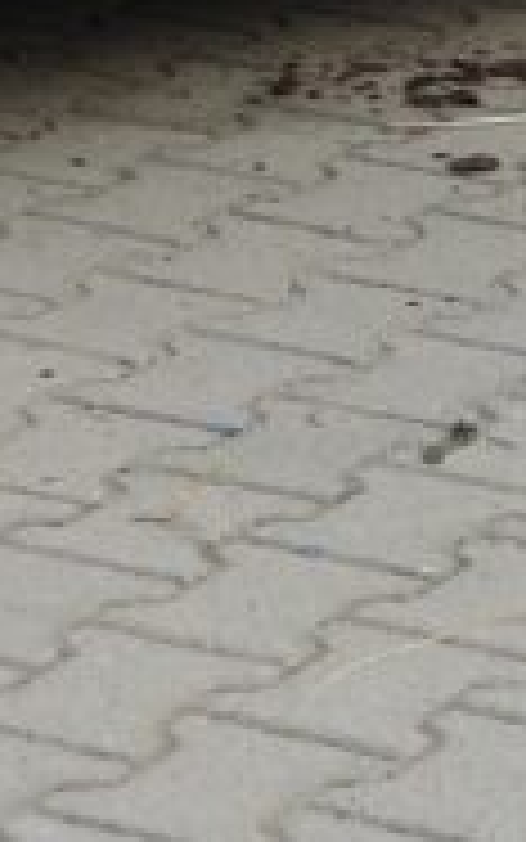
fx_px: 6257
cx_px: -9
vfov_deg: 7.4
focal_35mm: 273
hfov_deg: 4.8
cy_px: -720
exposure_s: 1/250
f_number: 3.2
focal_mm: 8.5
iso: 100
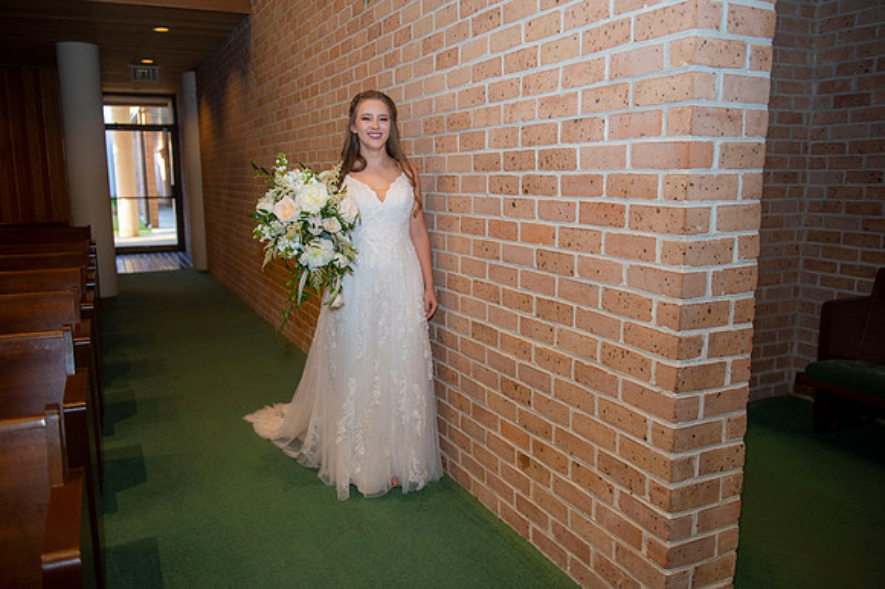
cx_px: 442
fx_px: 762
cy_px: 294
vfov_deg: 42.3
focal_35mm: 31
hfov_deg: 60.3
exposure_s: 1/200
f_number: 2.8
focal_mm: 31
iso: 800
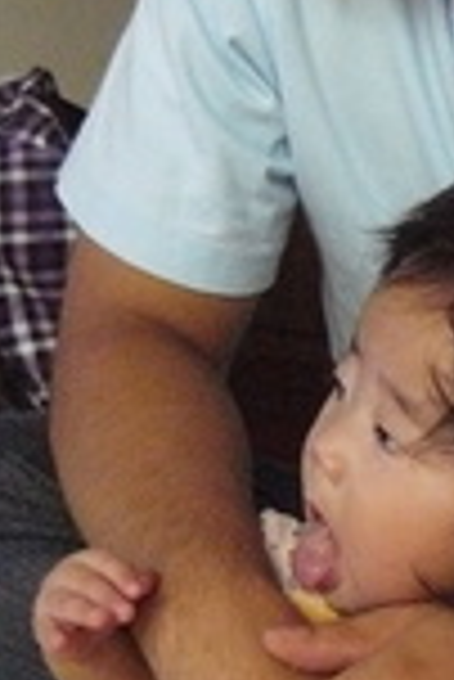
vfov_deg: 20.4
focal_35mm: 99
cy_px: 536
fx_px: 1868
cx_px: 512
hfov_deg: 13.5
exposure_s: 1/15
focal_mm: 6
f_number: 2.8
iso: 800
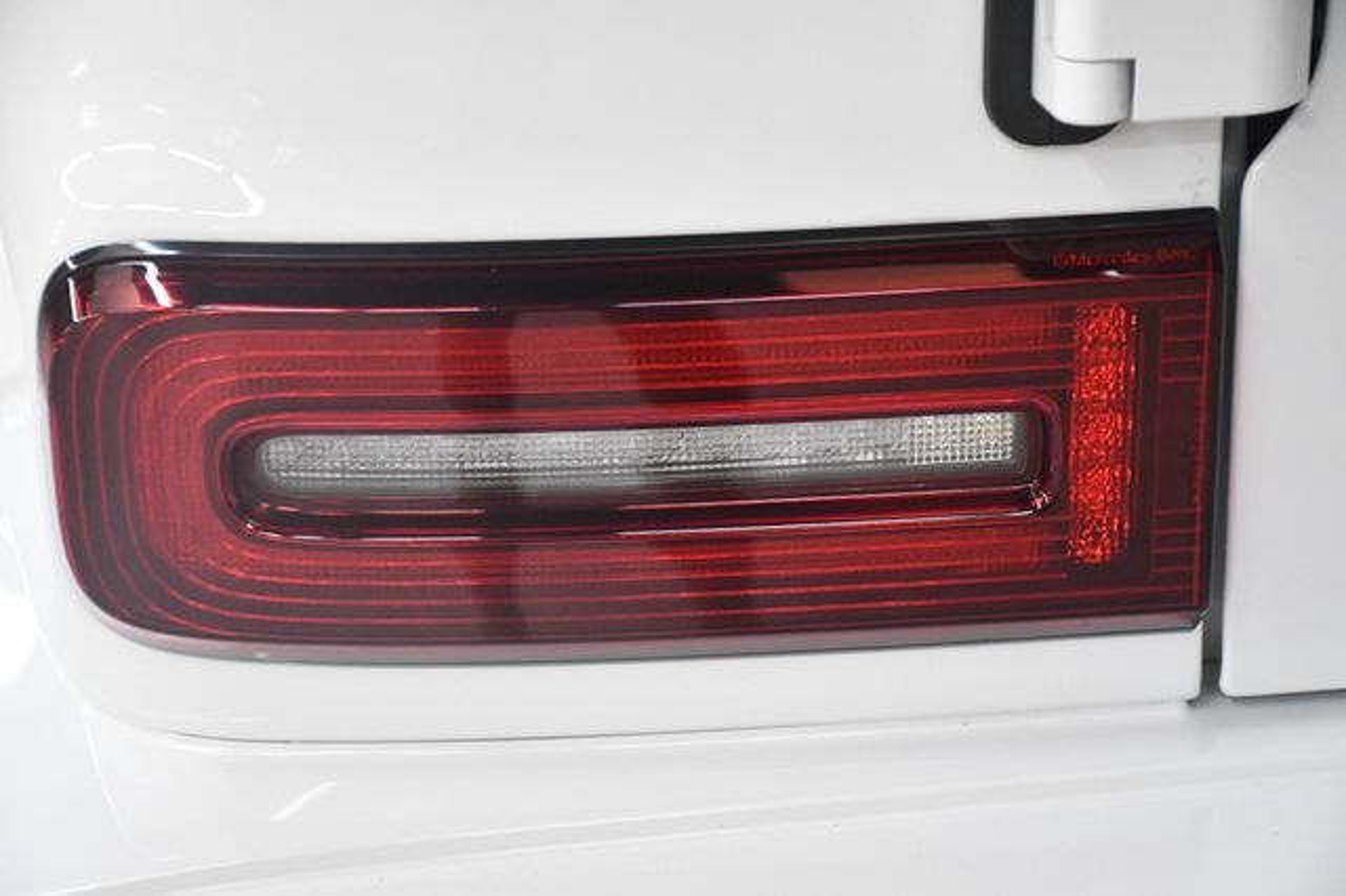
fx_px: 3924
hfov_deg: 19.5
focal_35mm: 105
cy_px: 448
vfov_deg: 13.0
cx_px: 673
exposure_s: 1/80
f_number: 5
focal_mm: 70
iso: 3200
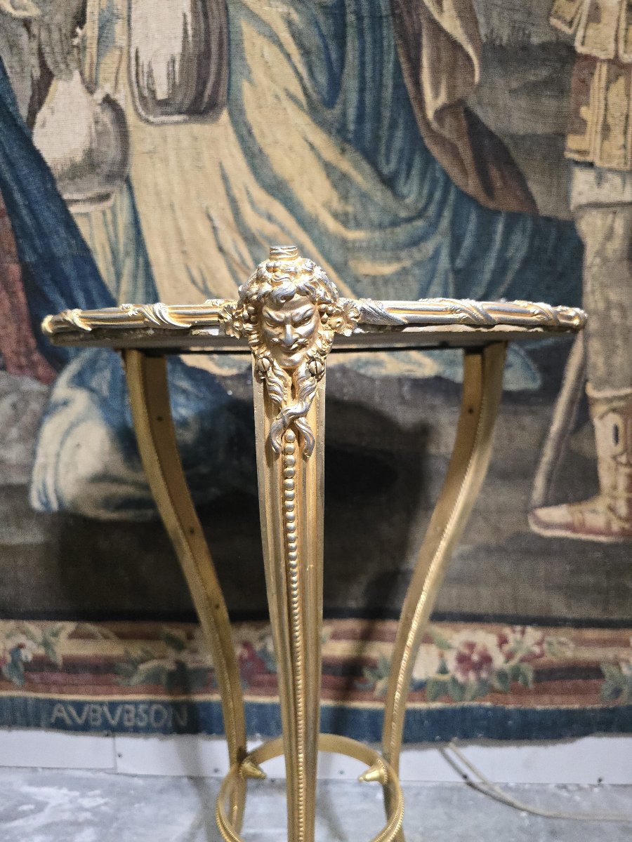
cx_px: 316
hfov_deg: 58.9
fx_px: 560
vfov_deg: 73.9
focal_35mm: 23
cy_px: 421
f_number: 1.7
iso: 1250
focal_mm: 6.3
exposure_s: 1/100
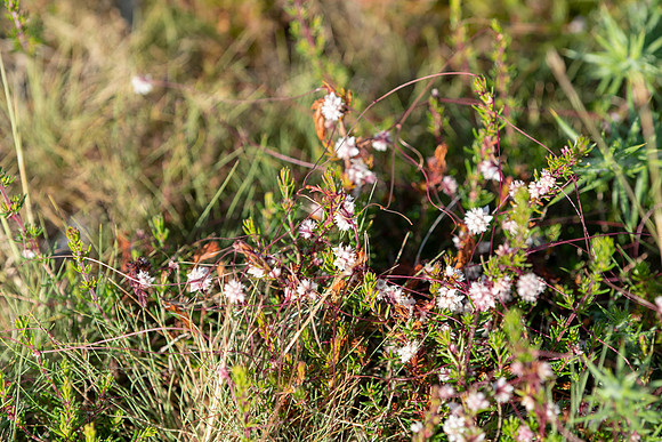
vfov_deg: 6.9
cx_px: 331
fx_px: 3678
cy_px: 221
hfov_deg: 10.3
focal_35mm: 200
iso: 200
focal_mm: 200
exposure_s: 1/200
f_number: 7.1
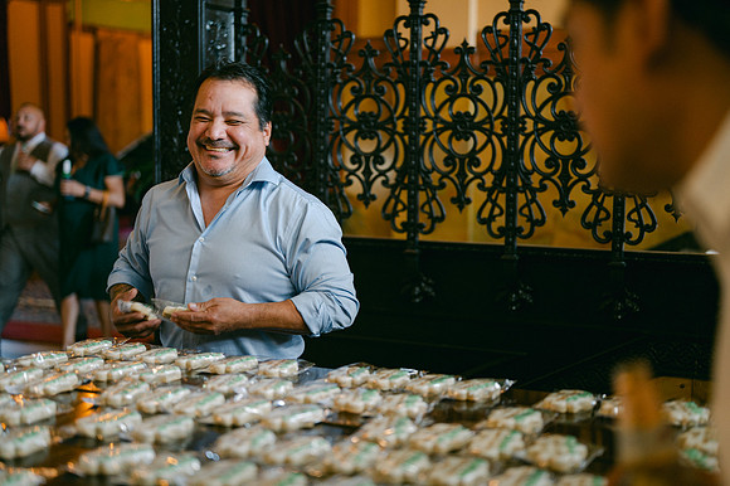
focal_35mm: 50
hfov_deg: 39.6
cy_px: 243
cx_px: 365
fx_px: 1013
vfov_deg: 27.0
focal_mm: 50
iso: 720
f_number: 1.8
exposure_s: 1/125
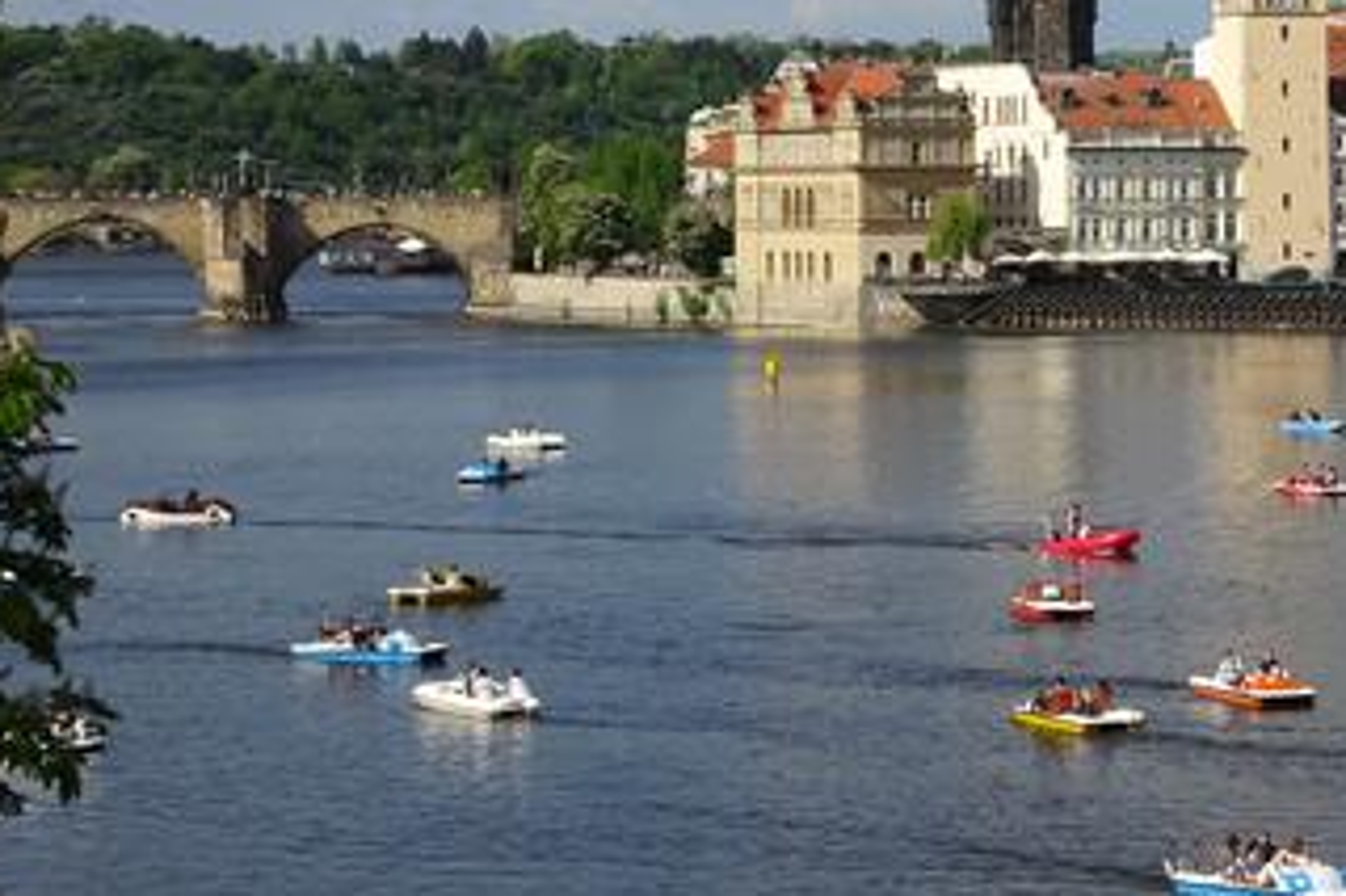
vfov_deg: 10.5
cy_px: -8
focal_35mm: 129
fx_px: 4820
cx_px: 1060
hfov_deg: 15.8
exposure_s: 1/800
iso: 80
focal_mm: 10.59
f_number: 4.5
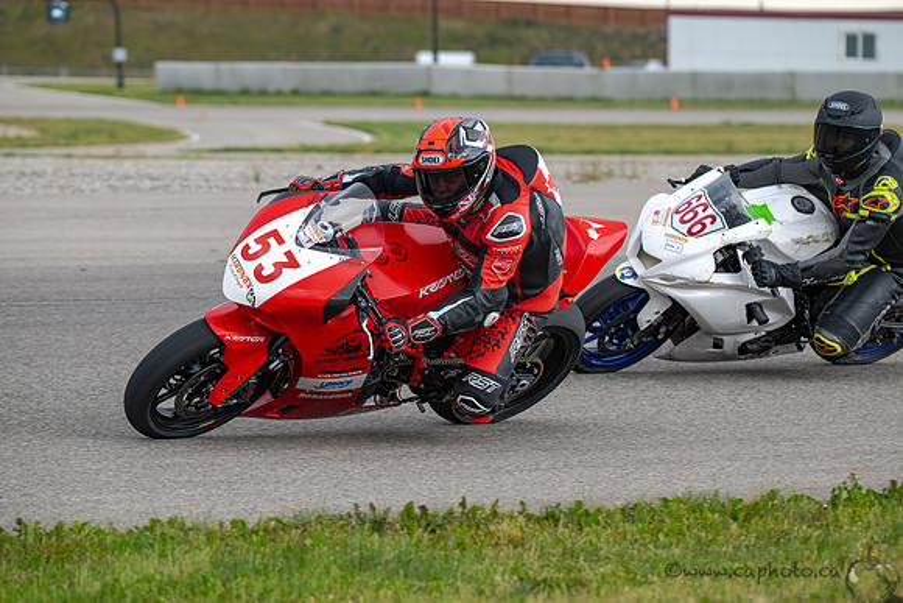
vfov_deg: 6.5
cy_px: 302
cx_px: 452
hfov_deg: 9.8
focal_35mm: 210
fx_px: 5268
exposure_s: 1/1250
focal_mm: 210
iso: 1100
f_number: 6.3
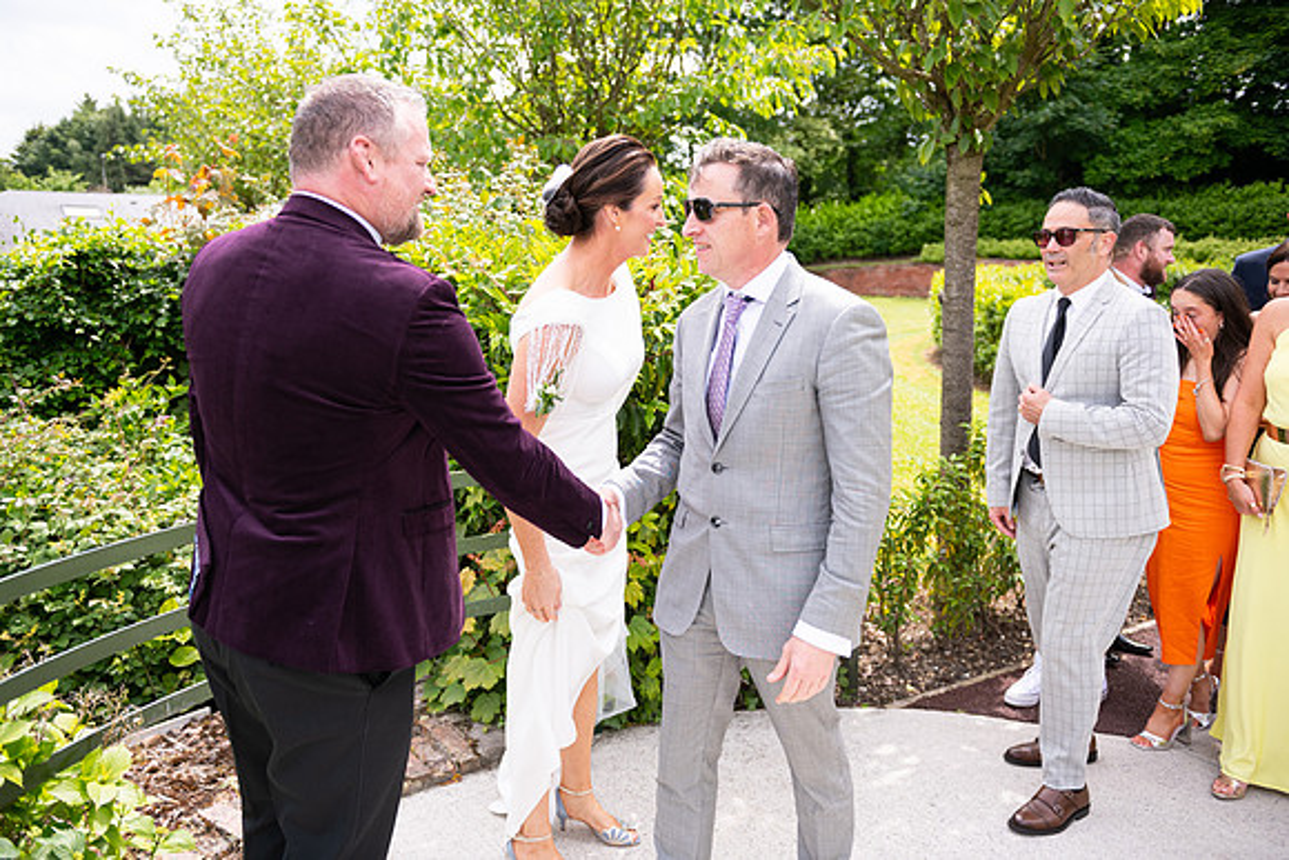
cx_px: 644
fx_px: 1039
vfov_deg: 45.0
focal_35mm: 29
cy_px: 430
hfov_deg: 63.6
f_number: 3.5
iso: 250
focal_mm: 29
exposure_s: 1/1600
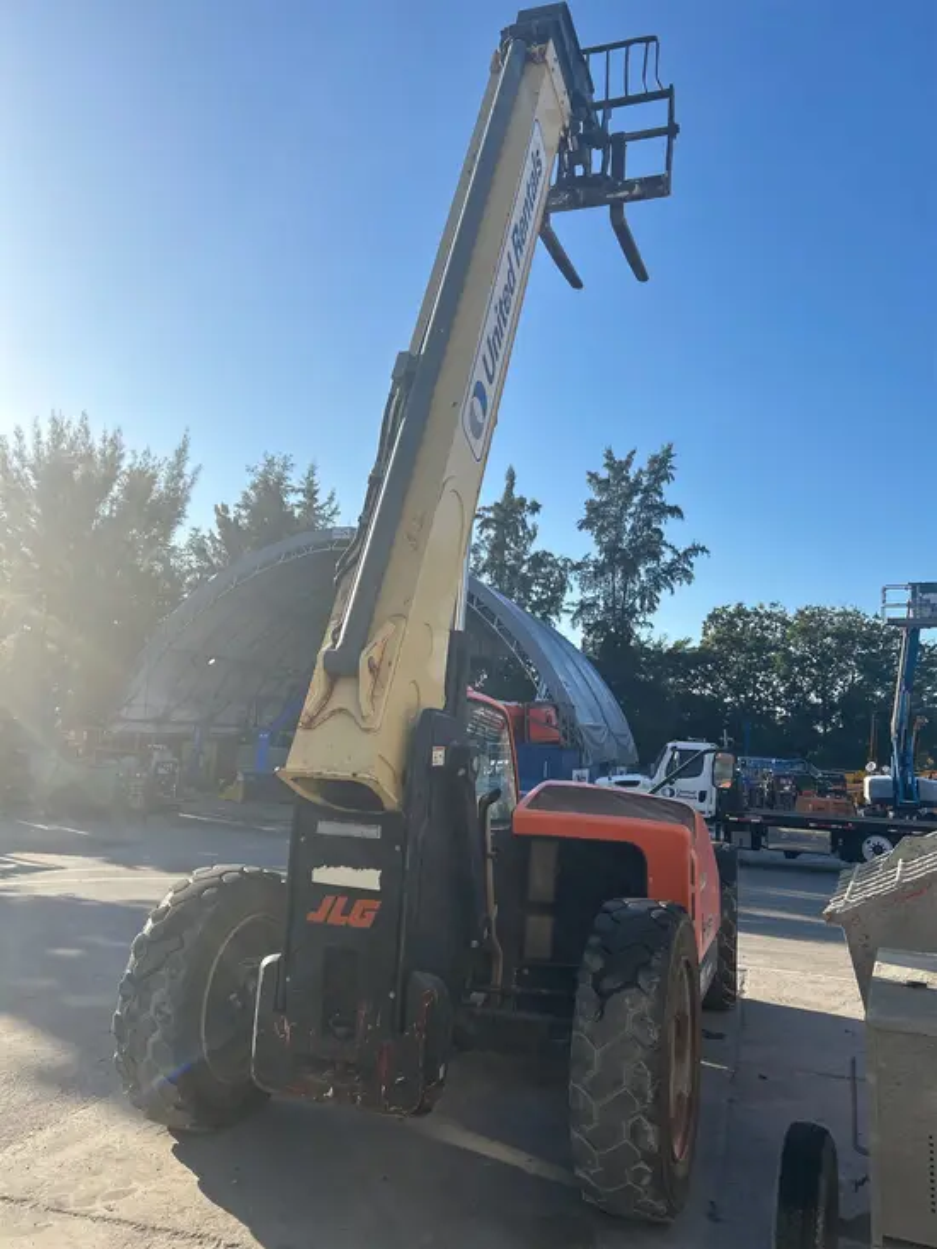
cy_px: 624
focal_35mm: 26
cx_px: 468
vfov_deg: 67.3
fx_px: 938
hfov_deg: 53.1
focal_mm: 5.7
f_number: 1.5
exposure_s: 1/3704
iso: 50
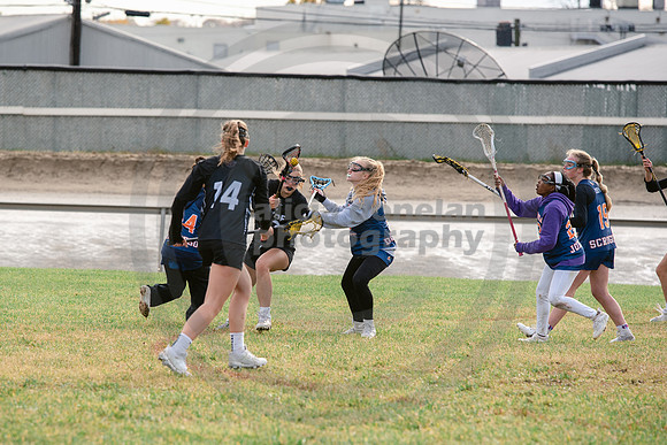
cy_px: 259
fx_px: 4541
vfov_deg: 5.6
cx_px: 279
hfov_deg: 8.4
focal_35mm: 245
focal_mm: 200
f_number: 5
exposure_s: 1/1600
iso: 400
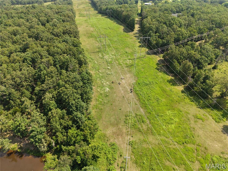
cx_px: 114
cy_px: 86
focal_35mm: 24
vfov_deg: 56.8
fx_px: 158
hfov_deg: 71.6
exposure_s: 1/160
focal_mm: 8.67
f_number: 1.8
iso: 100
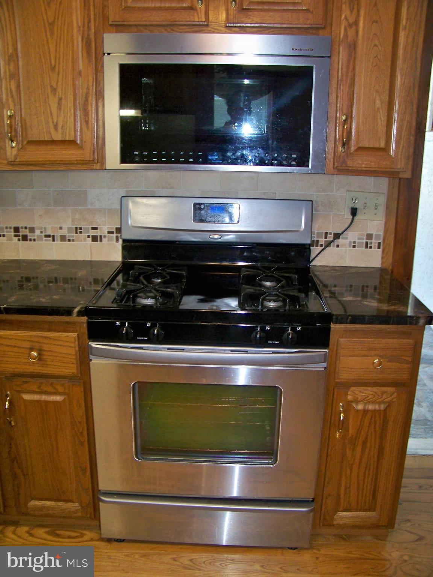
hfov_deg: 42.9
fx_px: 550
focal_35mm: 33
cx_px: 216
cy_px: 288
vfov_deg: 55.4
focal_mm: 5.85
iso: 200
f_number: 2.8
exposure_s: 1/30
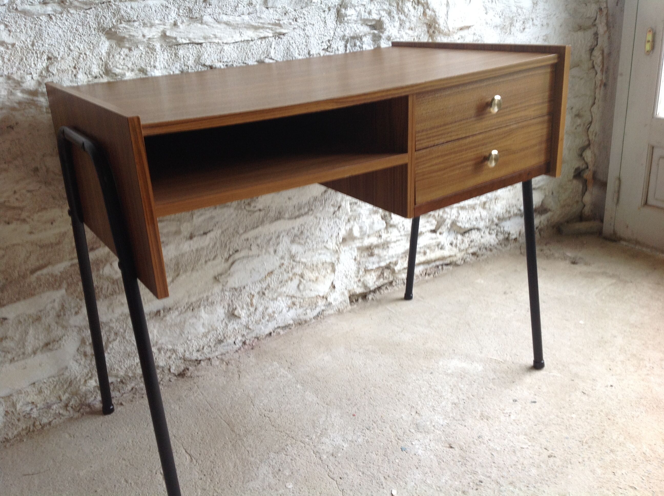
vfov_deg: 40.6
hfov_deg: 52.7
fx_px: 670
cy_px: 248
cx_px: 332
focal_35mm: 35
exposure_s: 1/20
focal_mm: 4.28
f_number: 2.4
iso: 50
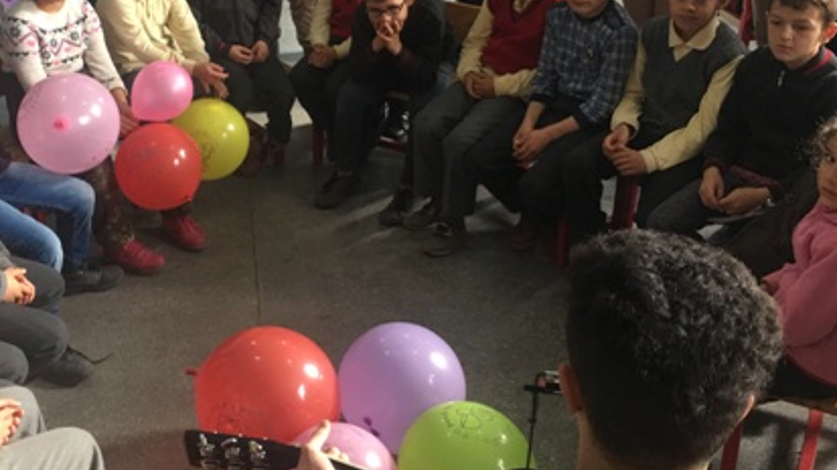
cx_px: 261
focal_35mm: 49
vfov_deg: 24.1
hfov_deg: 41.4
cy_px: 105
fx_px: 1087
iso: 64
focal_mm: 4.15
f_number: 2.2
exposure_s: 1/17
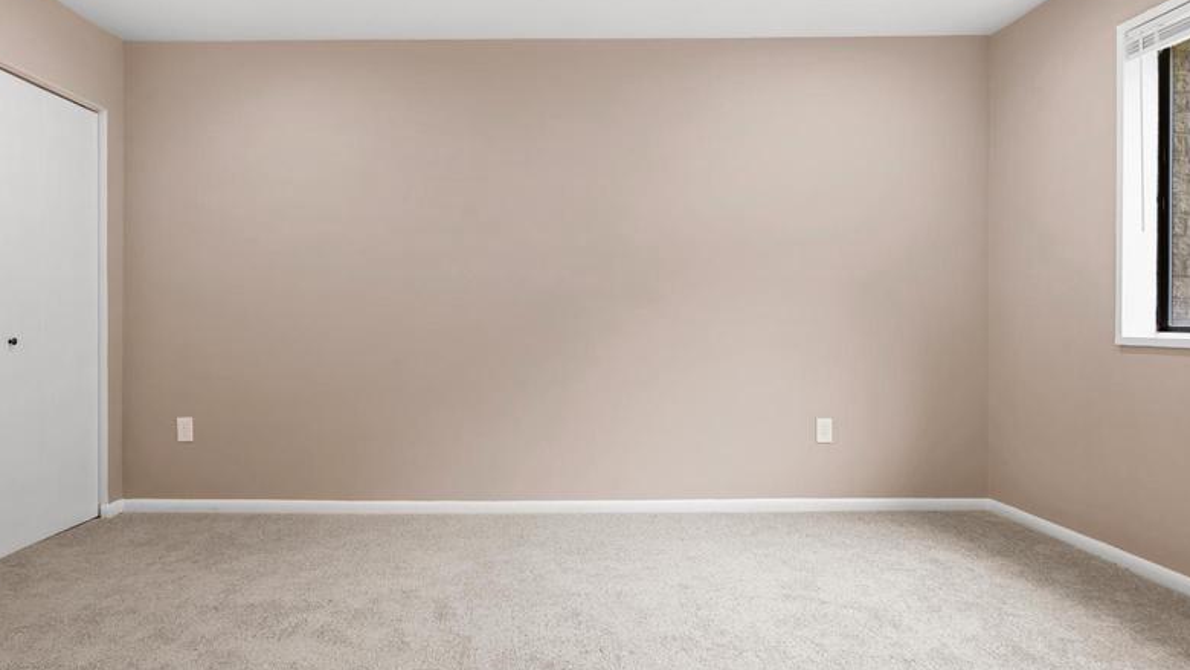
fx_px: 694
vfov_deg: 51.5
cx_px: 537
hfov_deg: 81.0
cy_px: 327
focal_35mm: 22
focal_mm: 16
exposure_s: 1/1.25
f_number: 9
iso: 160
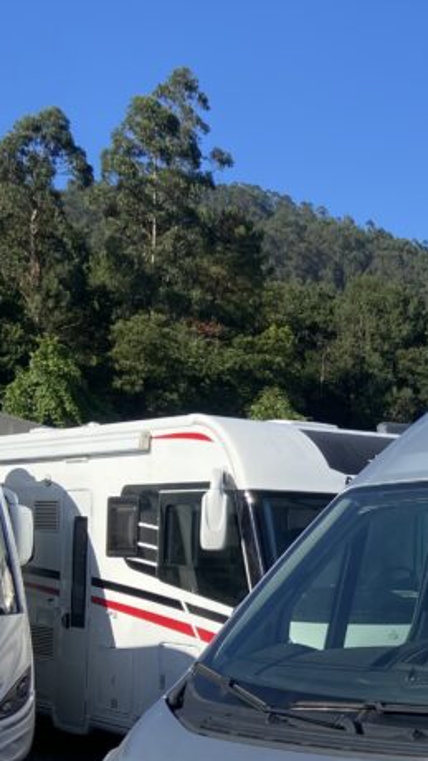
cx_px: 595
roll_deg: +0.8
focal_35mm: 63
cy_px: 529
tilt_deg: +2.2
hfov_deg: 17.6
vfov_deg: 32.9
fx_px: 1270
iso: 32
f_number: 1.8
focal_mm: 4.25
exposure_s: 1/2410
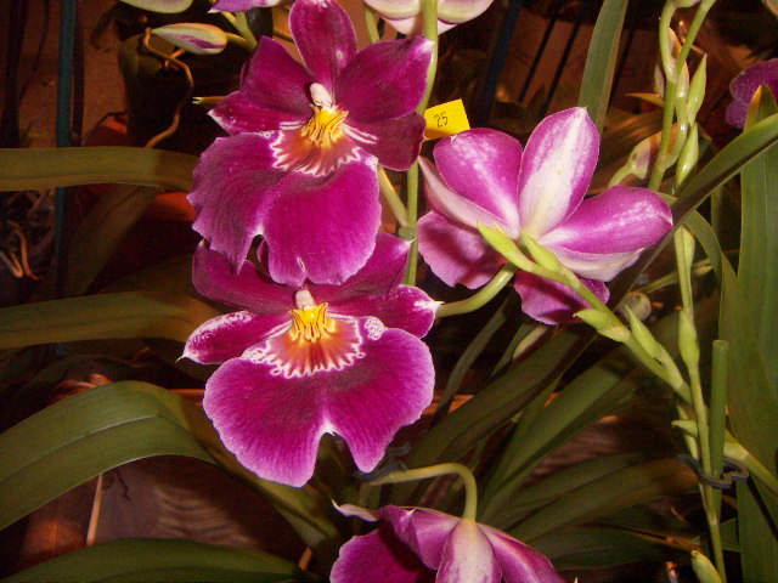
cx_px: 389
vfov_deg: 39.7
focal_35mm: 36
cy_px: 292
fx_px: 809
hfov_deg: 51.4
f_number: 6.7
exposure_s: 1/50
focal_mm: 4.7
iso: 200
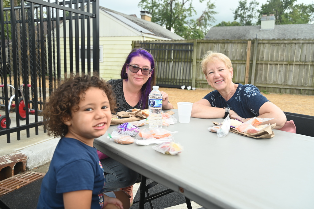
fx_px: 261
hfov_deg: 62.0
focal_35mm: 30
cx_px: 157
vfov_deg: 43.5
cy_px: 104
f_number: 4
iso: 250
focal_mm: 30
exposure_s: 1/250
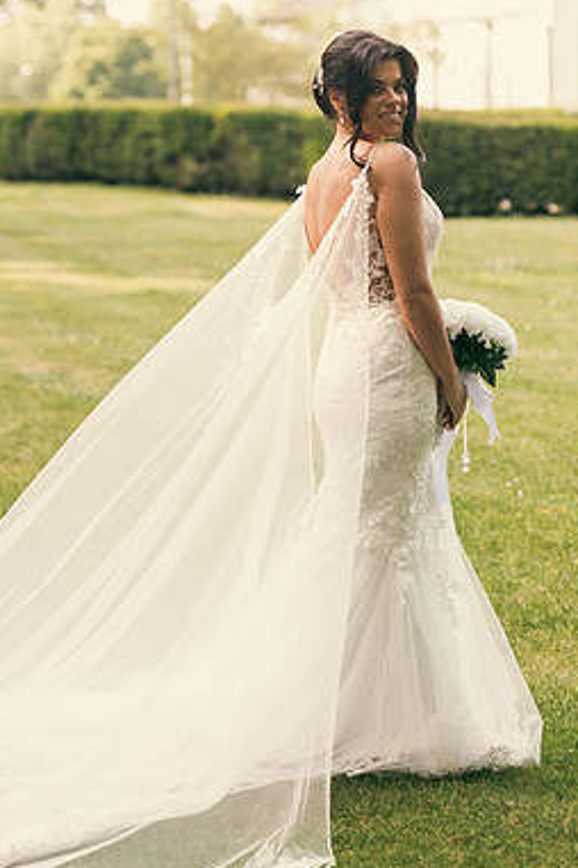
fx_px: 2842
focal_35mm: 118
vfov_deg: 17.3
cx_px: 298
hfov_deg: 11.6
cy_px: 369
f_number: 3.5
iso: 250
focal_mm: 100
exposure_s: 1/250
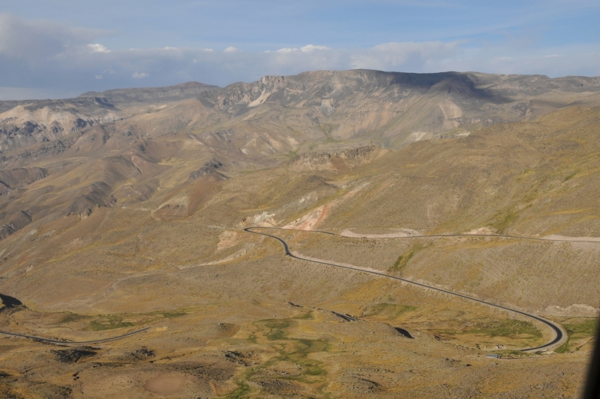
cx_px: 300
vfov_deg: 28.0
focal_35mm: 48
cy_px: 200
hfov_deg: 41.2
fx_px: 799
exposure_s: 1/250
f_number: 8
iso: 200
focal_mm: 32
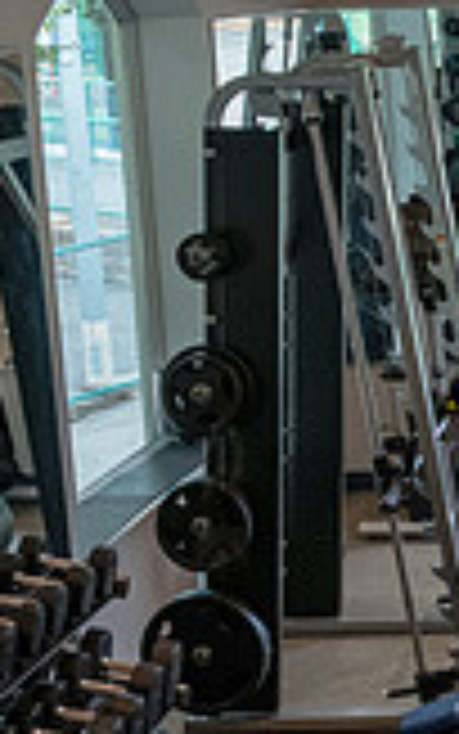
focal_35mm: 127
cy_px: 707
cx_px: 796
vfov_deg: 16.2
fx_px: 2540
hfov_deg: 9.8
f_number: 7.1
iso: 4000
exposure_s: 1/320
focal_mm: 35
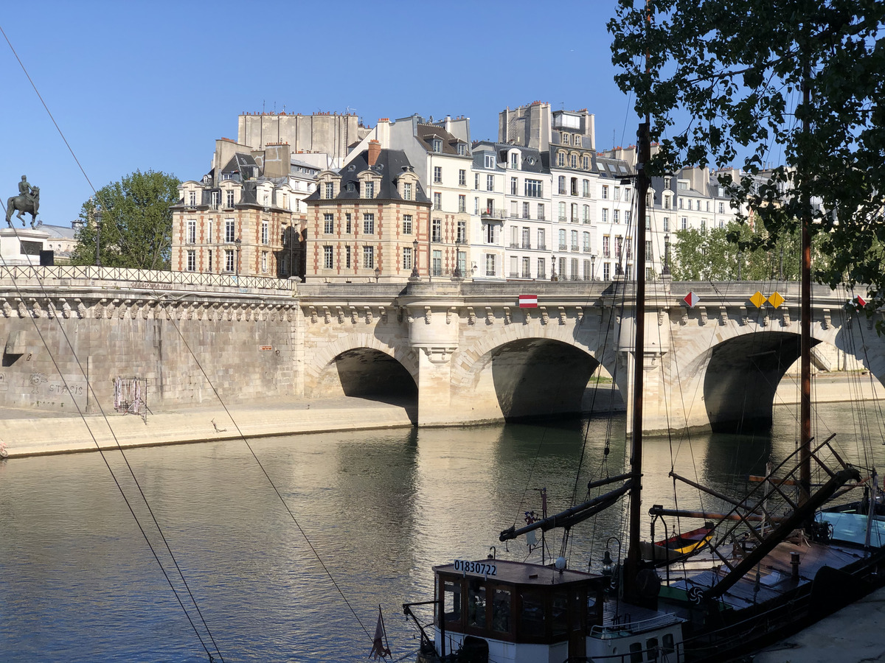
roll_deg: -0.4
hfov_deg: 36.8
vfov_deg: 28.0
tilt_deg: -0.3
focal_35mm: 52
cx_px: 442
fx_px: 1329
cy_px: 332
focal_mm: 6
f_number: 2.4
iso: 16
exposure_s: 1/1567
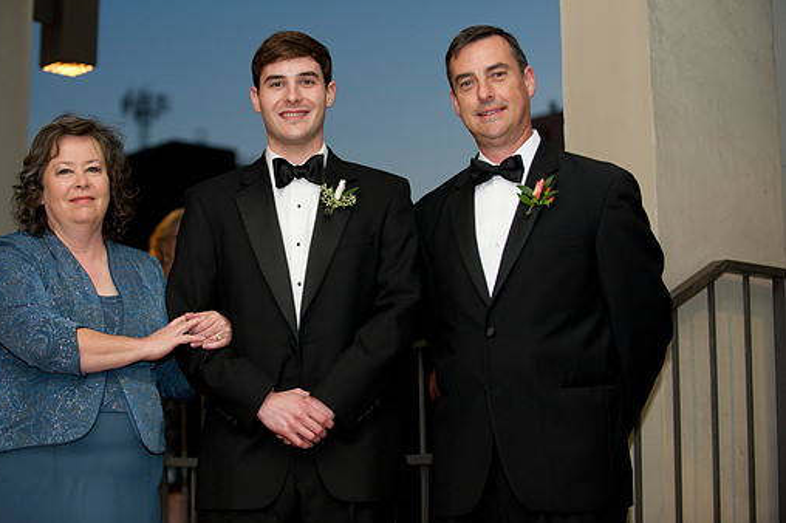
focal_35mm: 80
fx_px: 1745
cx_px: 339
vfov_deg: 17.0
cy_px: 237
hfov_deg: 25.4
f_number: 2.8
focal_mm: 70
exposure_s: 1/60
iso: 640
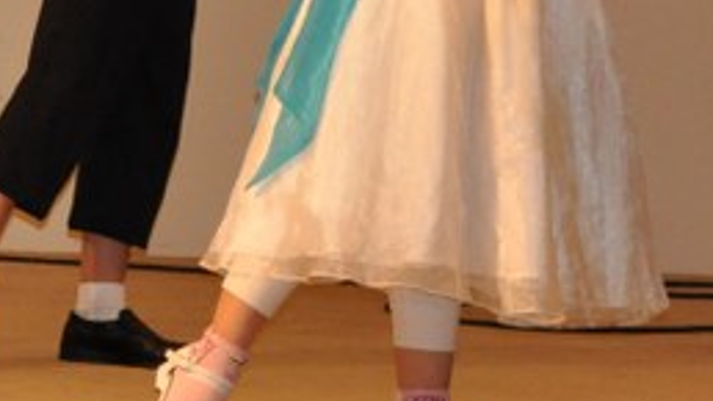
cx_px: -611
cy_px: -343
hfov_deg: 5.9
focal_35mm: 361
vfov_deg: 3.3
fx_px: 6824
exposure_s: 1/60
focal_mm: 58
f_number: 5
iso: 1600
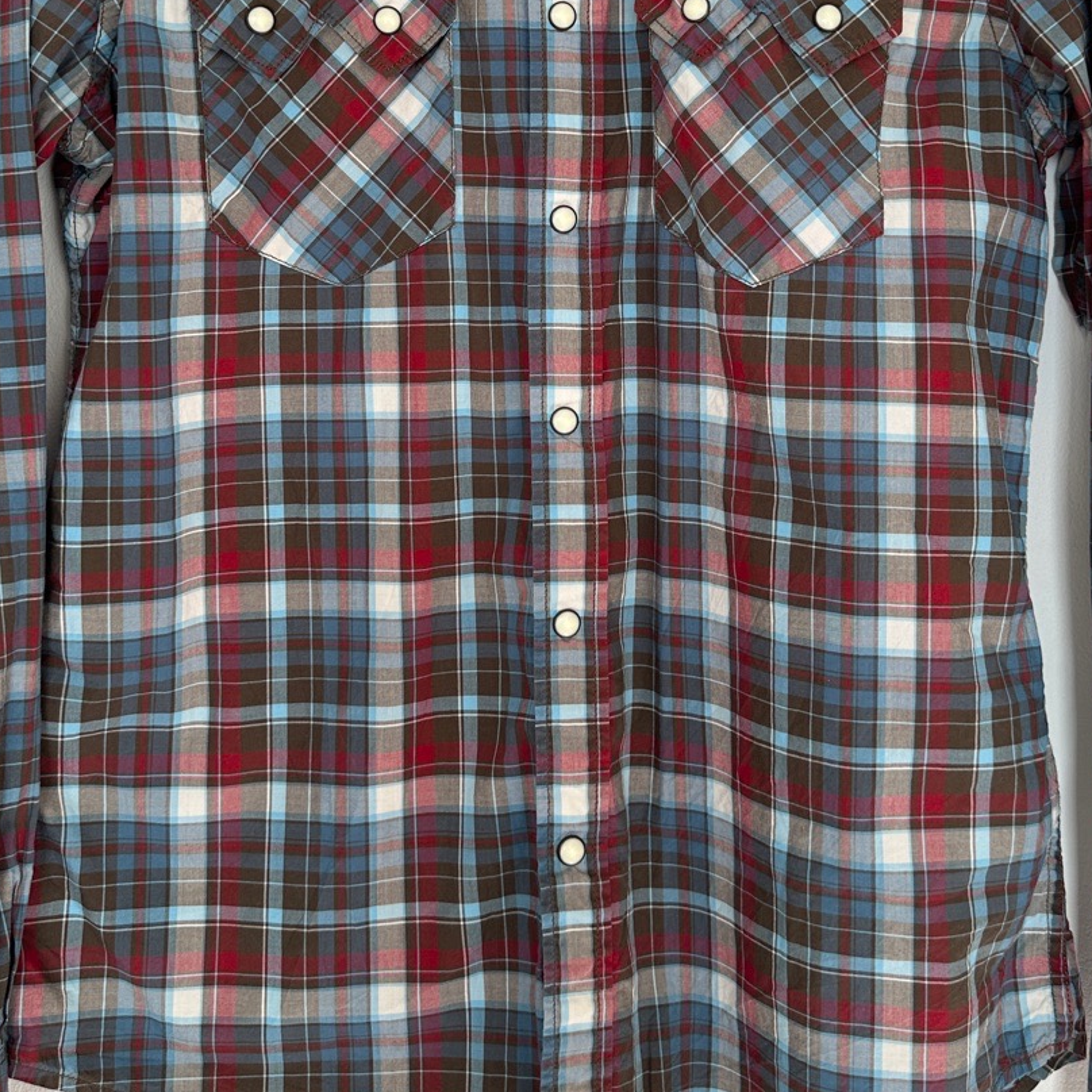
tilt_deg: +1.1
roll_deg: -1.5
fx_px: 1499
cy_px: 278
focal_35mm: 42
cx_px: 601
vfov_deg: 39.0
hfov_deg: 40.0
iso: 64
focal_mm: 6.86
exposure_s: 1/121
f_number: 1.78
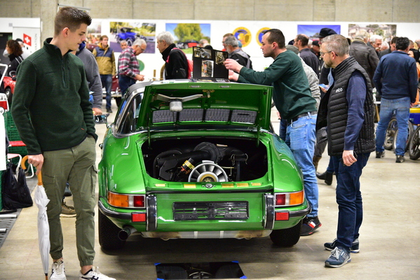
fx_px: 759
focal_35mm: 65
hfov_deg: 30.9
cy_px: 140
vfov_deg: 20.9
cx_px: 210
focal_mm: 65
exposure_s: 1/125
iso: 8000
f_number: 4
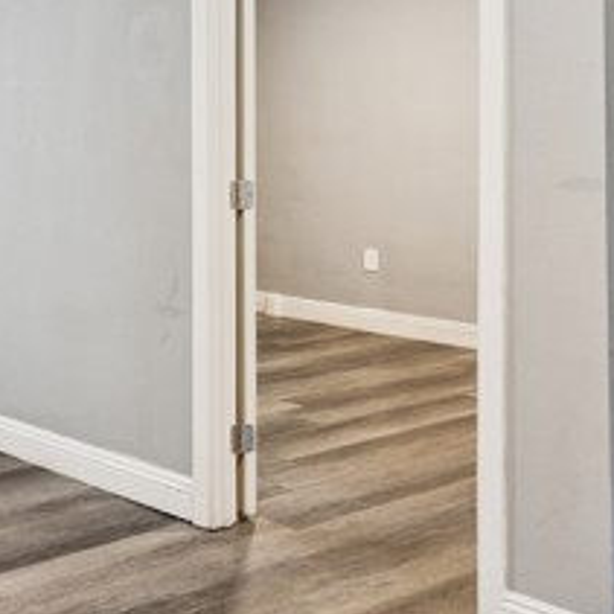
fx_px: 1094
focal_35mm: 55
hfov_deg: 27.2
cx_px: -145
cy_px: 119
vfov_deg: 30.6
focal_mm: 21.2
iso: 100
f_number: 13
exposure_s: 2
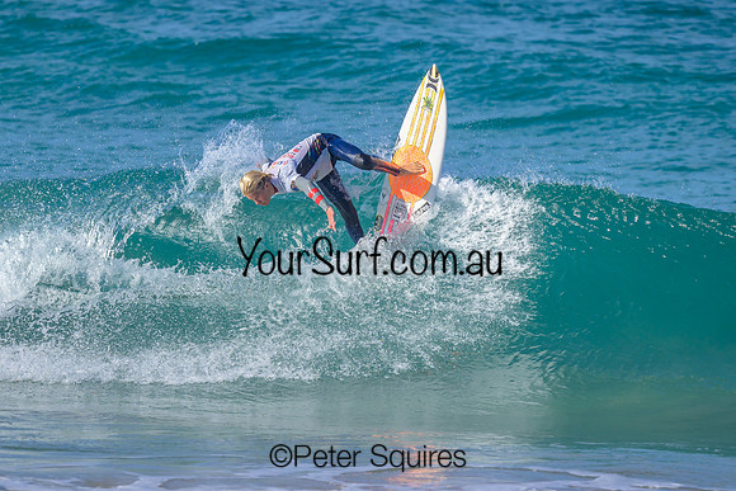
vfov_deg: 1.3
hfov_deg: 1.9
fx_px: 22461
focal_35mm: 1098
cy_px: 194
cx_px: 308
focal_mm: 800
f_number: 6.3
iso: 400
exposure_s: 1/2000
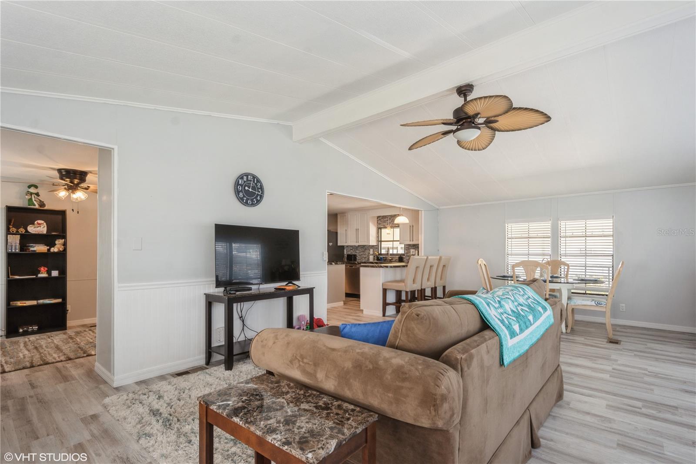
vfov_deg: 72.0
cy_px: 232
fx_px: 319
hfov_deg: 95.0
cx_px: 348
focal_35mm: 16
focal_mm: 11
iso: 200
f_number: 8
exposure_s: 1/20
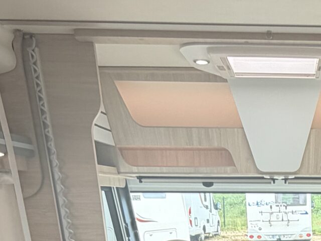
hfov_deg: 32.0
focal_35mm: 56
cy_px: 394
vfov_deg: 20.8
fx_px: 519
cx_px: 313
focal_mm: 2.22
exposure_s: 1/121
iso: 100
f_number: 2.2
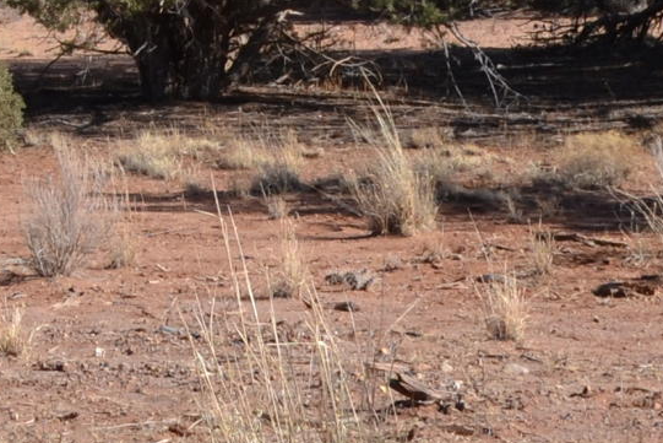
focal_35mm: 183
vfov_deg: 7.3
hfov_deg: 10.9
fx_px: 3371
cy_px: -307
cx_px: -257
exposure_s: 1/250
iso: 100
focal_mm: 22
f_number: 8
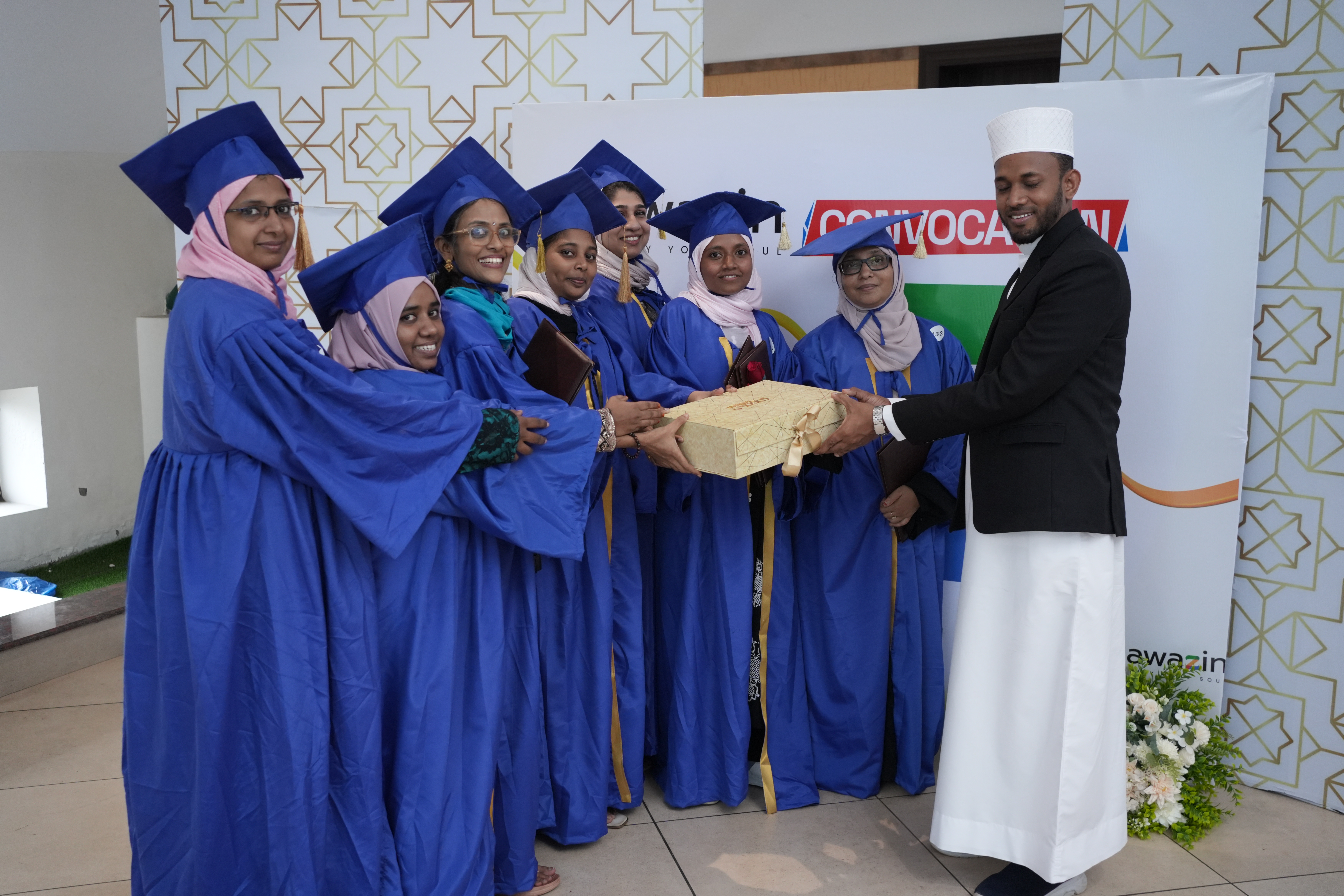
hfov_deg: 54.4
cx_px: 672
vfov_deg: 37.9
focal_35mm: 35
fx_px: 1307
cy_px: 448
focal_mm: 35
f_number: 4.5
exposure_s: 1/125
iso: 2000
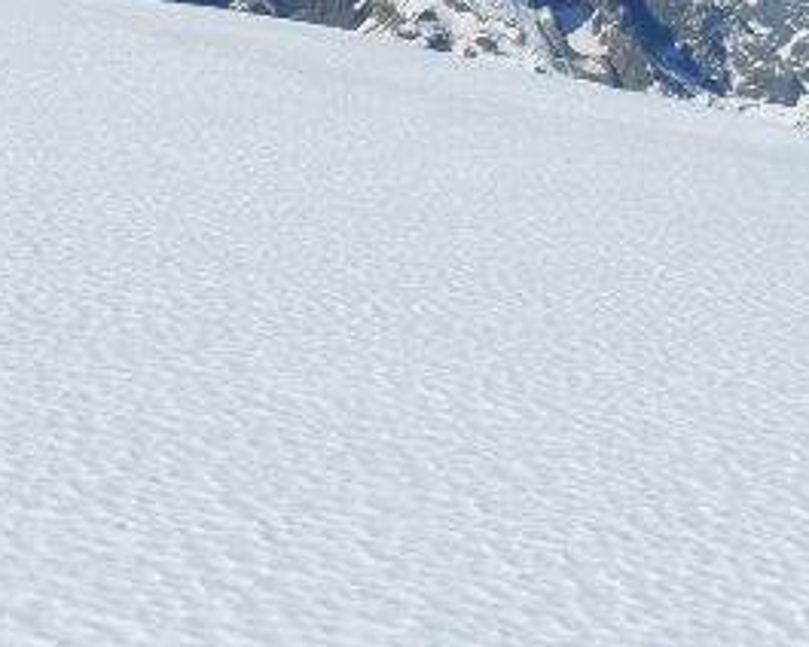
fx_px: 2466
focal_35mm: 103
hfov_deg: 18.5
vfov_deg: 14.8
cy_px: 34
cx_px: 229
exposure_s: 1/750
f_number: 7
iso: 80
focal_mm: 6.3
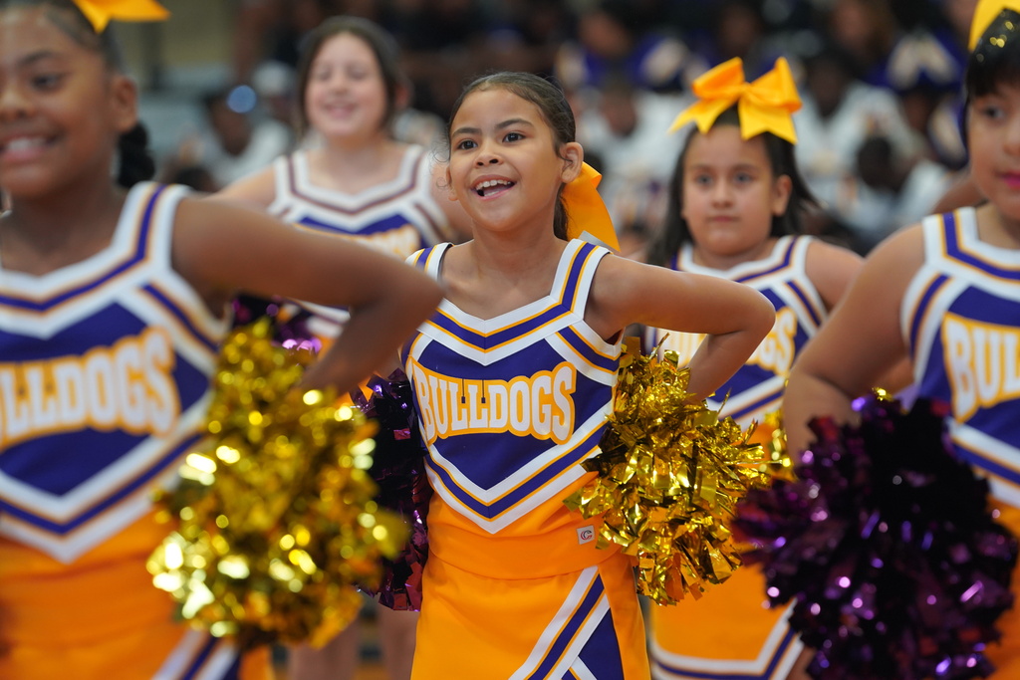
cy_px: 340
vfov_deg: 6.9
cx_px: 510
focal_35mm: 198
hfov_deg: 10.4
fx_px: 5610
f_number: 4
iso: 2500
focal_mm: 198
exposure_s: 1/200
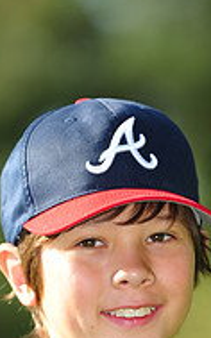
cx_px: 129
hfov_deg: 2.1
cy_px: 424
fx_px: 5746
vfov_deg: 3.4
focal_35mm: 624
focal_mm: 200
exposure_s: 1/640
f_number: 4
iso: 200
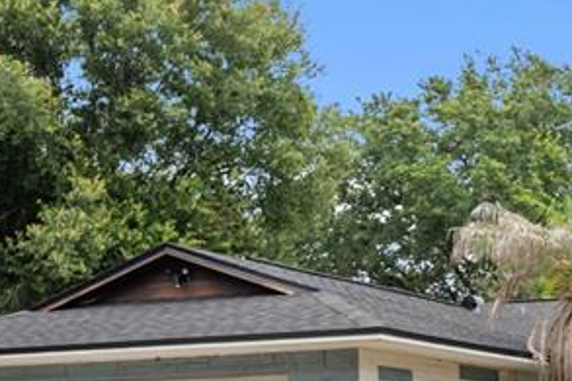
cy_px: 625
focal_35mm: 105
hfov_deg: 18.8
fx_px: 1667
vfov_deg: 12.2
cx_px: 597
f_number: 4
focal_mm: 30
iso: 100
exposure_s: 1/320
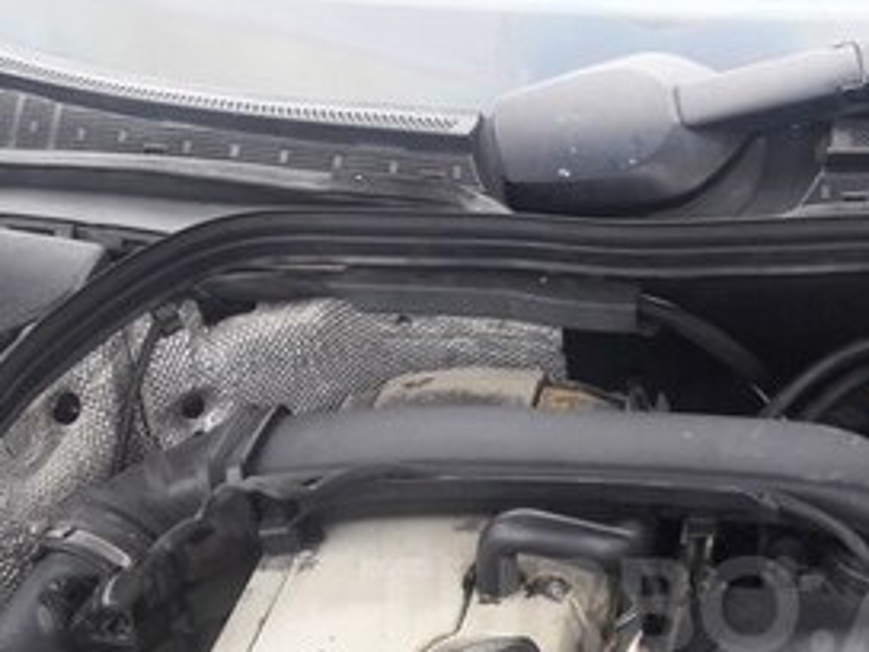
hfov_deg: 28.0
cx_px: 687
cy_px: 606
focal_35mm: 68
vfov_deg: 21.1
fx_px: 1707
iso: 50
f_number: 1.9
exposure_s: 1/33
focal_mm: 3.7
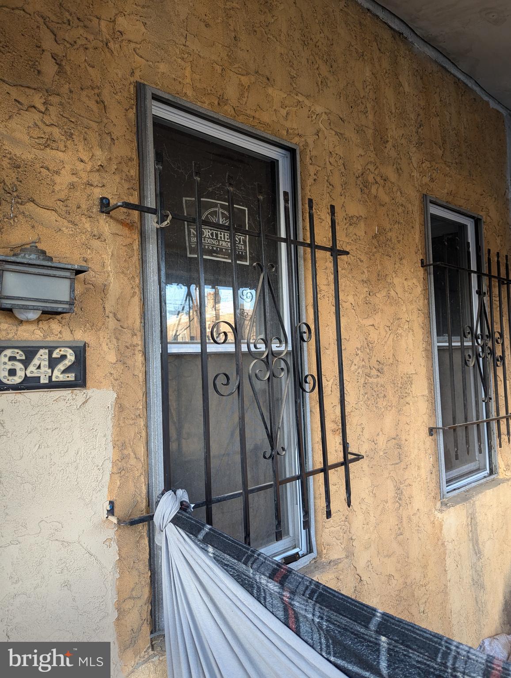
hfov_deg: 56.9
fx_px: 471
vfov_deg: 71.5
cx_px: 256
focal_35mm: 24
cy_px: 339
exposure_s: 1/106
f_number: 1.85
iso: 129
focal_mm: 6.81
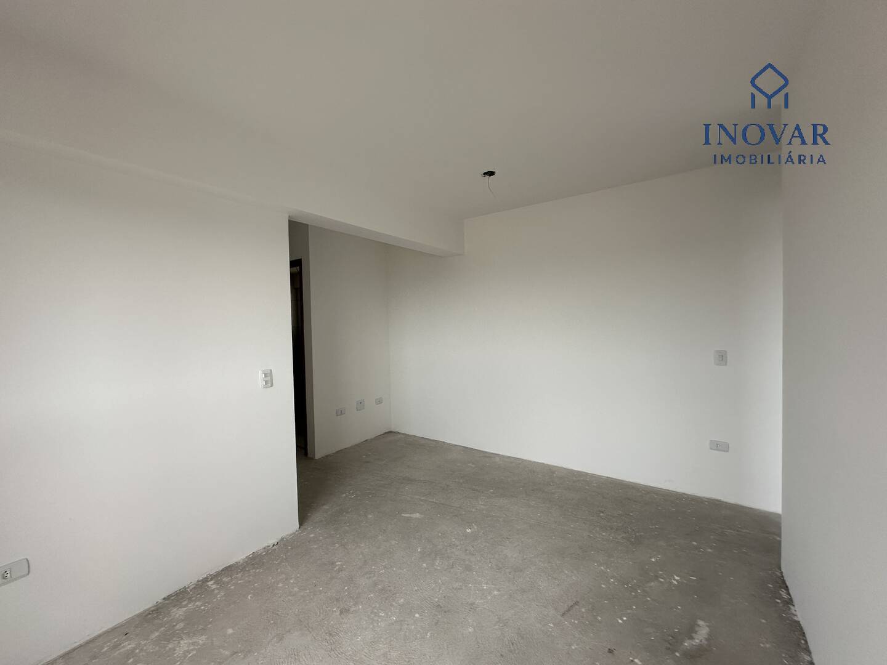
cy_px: 332
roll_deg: +1.1
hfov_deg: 102.1
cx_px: 444
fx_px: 359
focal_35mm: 14
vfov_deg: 85.7
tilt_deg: -1.7
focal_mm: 2.22
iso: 125
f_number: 2.2
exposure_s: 1/99
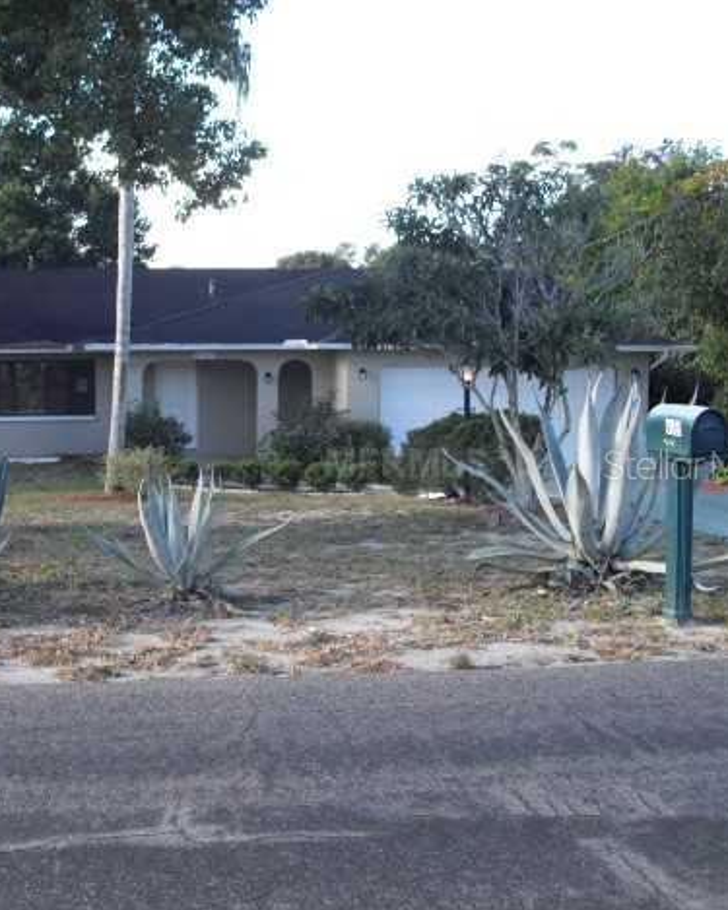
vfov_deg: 38.8
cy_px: 464
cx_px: 165
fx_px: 1293
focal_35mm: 48
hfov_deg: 30.8
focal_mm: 6.3
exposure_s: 1/200
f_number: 3.1
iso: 100
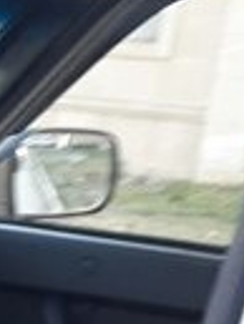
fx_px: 1295
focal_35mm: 138
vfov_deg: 14.0
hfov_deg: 8.5
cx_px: -551
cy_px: 353
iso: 50
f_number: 1.9
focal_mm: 3.6
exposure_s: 1/33
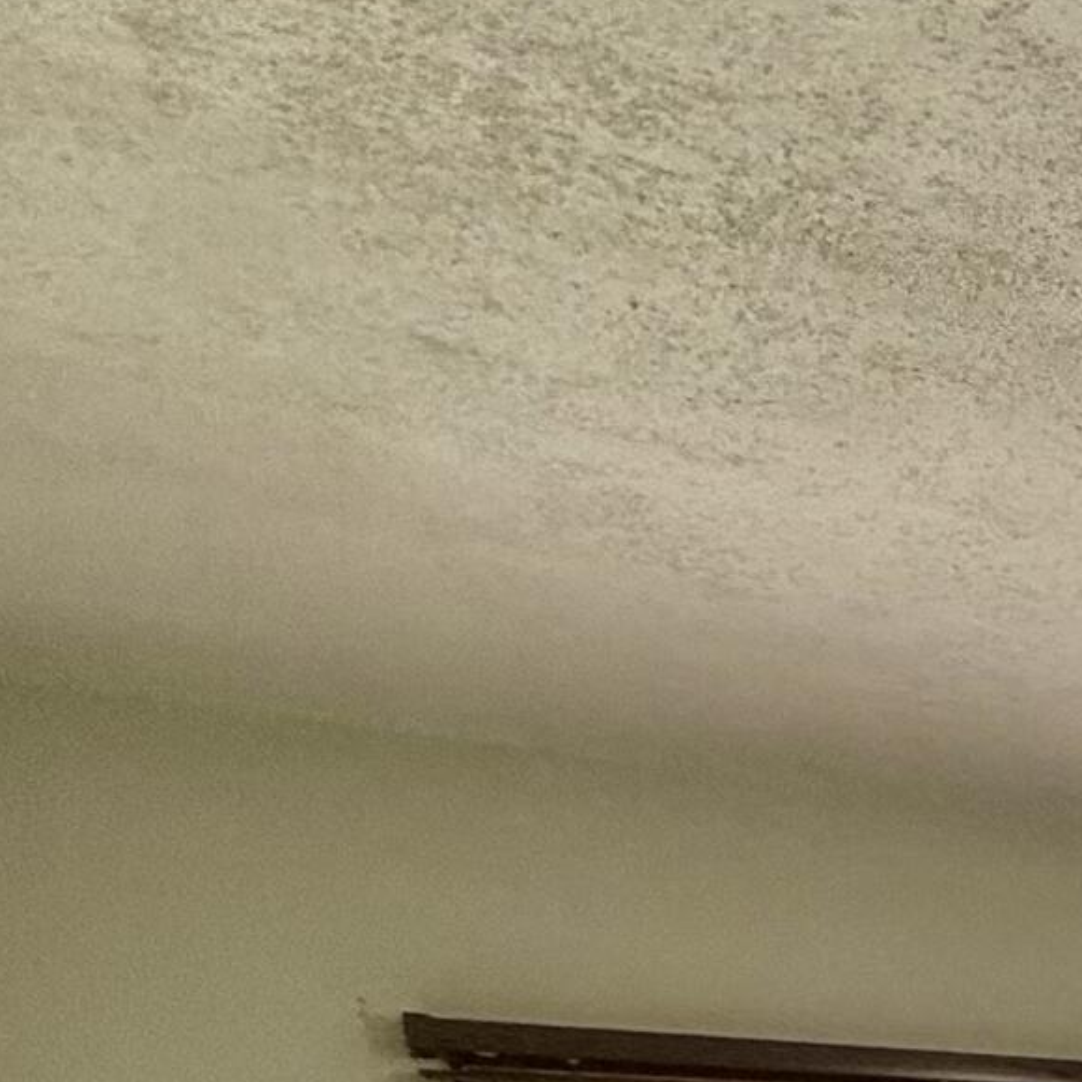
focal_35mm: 64
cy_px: 1867
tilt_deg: -11.1
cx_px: 2373
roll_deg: +2.7
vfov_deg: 20.4
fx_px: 2263
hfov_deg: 16.7
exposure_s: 1/120
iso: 160
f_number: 2.2
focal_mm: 2.22
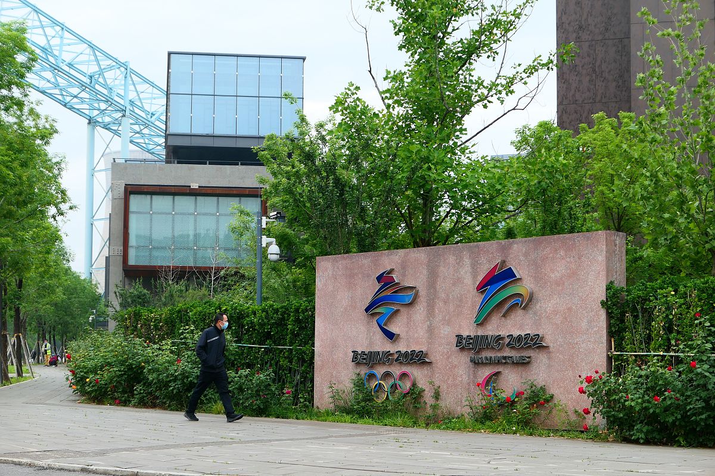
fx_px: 1430
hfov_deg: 28.1
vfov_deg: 18.9
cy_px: 238
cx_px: 358
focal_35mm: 72
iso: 125
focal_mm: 26.2
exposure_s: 1/250
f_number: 2.8
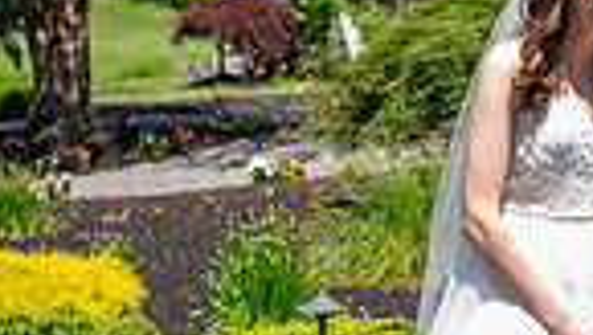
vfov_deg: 7.3
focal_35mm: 167
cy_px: 82
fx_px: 2629
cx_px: 785
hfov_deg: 12.4
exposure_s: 1/640
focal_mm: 40
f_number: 2.8
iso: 50
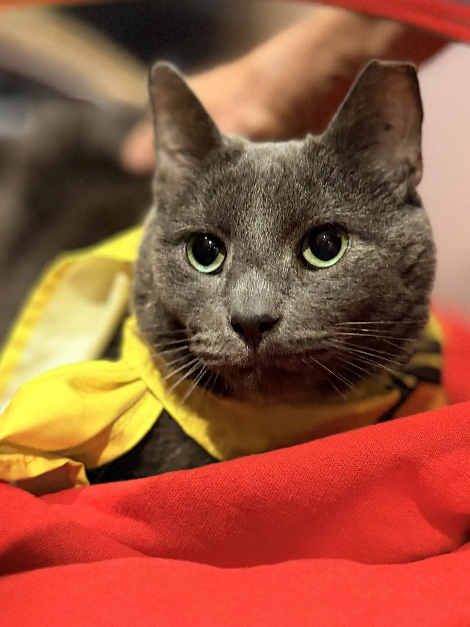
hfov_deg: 56.8
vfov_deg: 71.6
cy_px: 314
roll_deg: -2.9
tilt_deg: -4.2
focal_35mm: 24
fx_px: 434
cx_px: 235
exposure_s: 1/30
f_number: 1.78
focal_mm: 6.76
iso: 1000
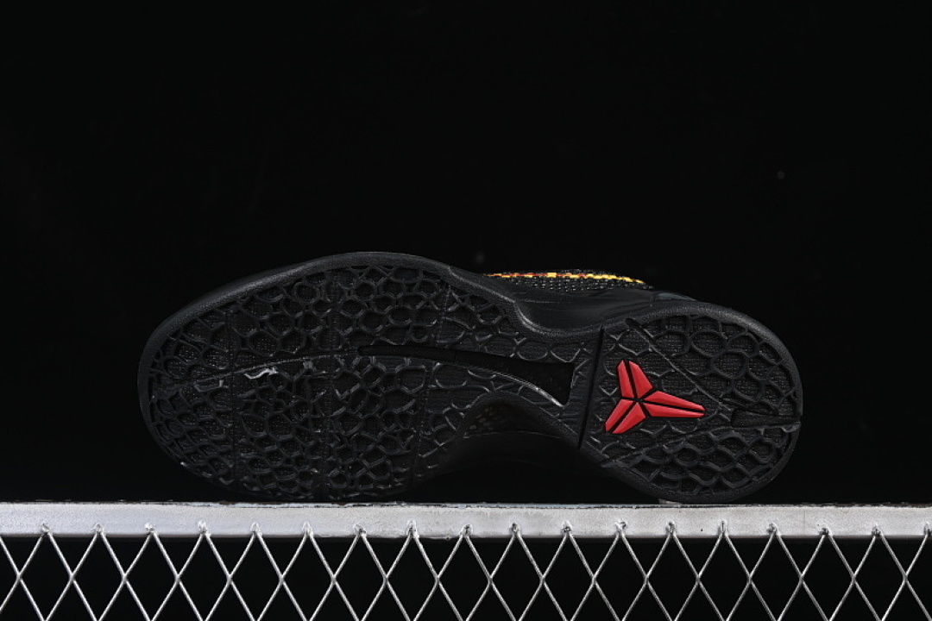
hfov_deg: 27.0
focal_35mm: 75
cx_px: 466
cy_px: 310
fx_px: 1942
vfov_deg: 18.2
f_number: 6.3
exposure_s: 1/60
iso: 160
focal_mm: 50
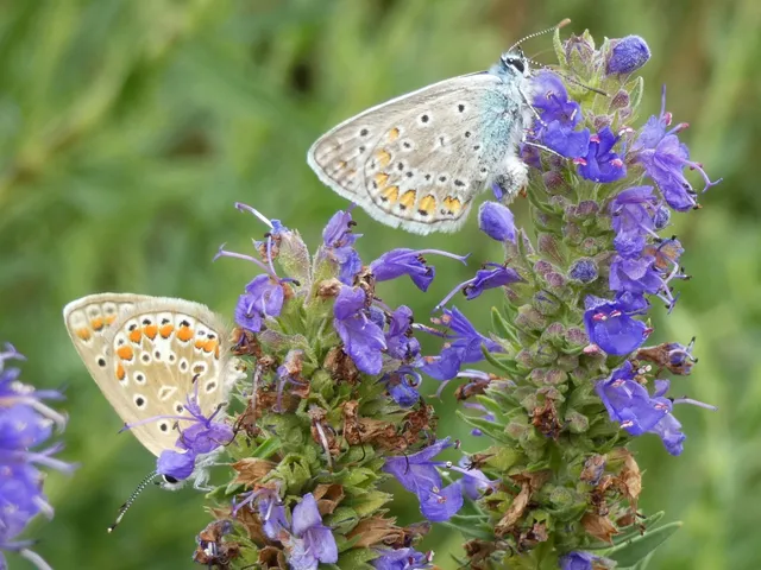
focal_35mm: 150
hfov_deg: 13.2
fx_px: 3298
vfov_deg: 9.9
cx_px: 380
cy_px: 285
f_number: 5.4
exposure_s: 1/80
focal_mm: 26.9
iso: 100
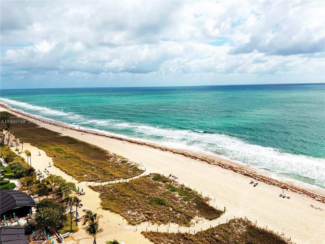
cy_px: 122
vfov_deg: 56.8
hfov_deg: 71.6
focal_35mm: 24
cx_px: 162
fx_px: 225
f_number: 1.78
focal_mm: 6.76
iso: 80
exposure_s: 1/14286
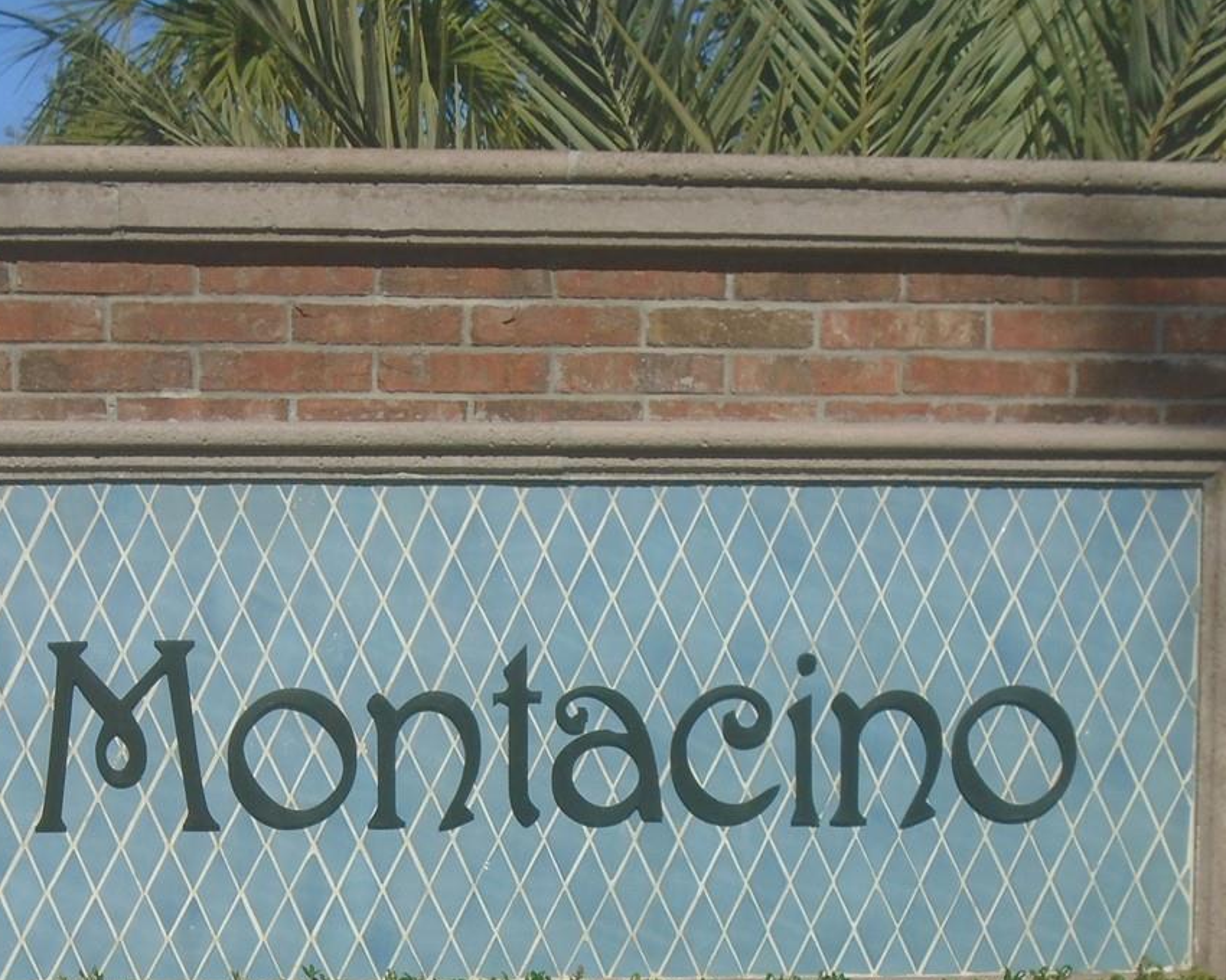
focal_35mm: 90
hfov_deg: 21.3
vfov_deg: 16.9
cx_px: 534
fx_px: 3266
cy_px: 814
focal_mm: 8.7
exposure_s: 1/1000
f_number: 4.5
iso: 100
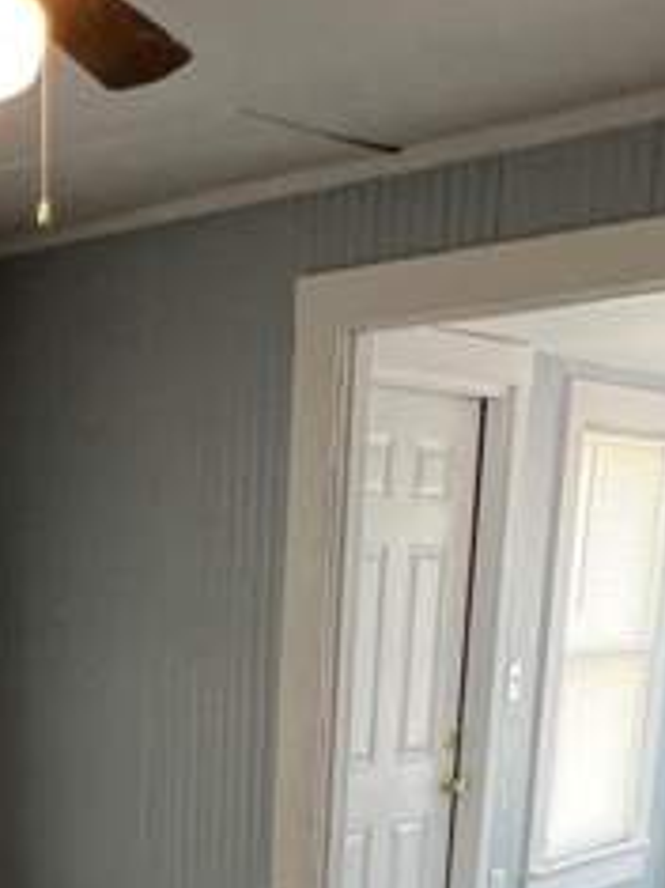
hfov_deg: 23.4
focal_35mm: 59
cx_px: -45
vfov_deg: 27.7
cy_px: 1130
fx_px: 1513
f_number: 1.8
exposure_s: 1/120
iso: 200
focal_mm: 1.57
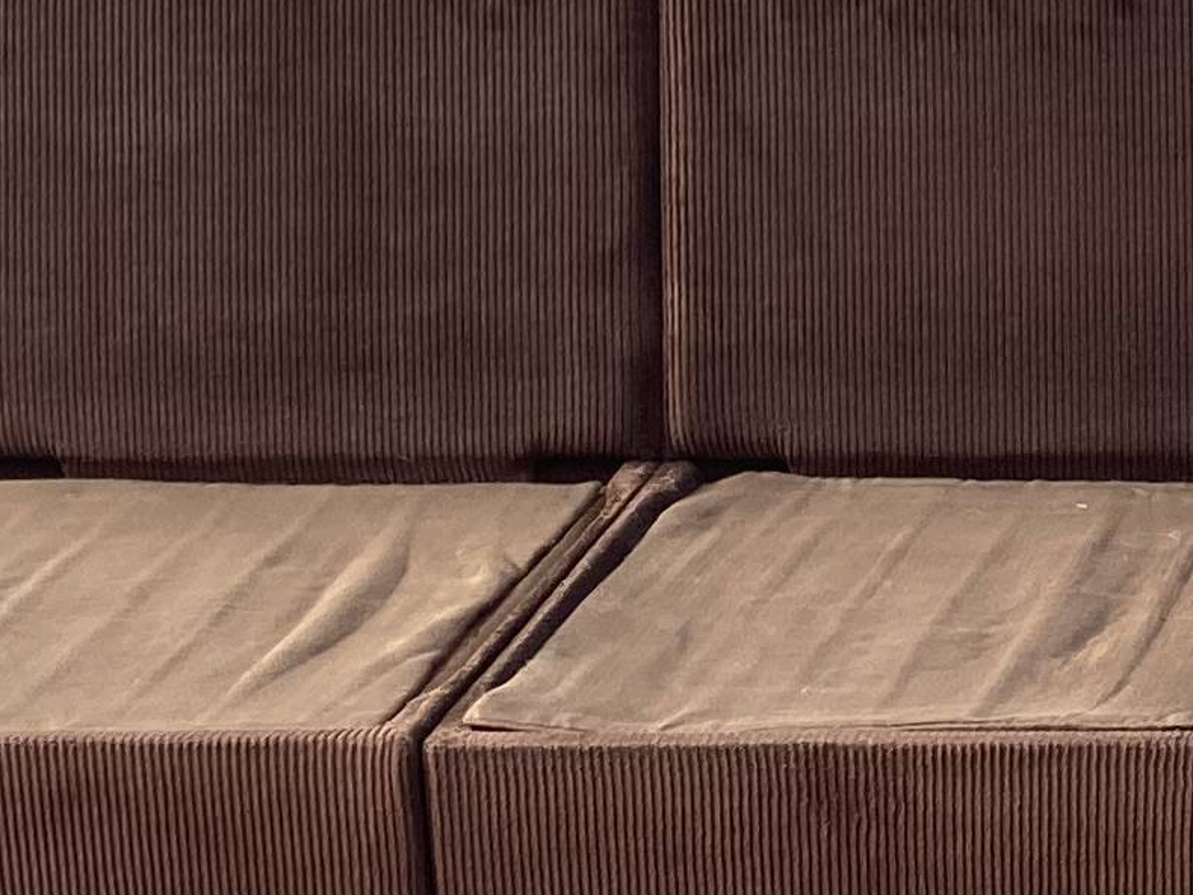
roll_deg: +0.0
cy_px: 417
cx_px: 1967
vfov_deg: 10.4
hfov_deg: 12.8
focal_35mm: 143
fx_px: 4929
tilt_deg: -17.9
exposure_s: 1/139
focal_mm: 3.99
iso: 20
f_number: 1.8
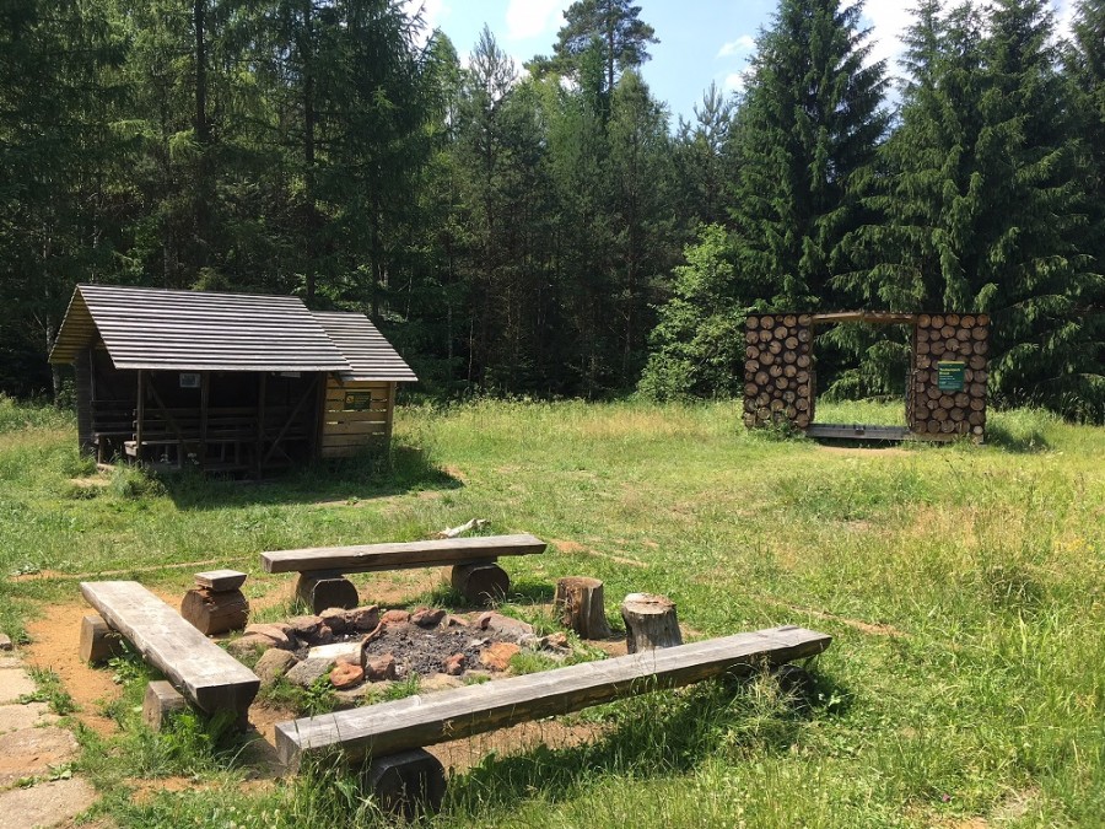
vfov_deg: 48.2
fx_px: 926
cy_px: 414
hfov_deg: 61.7
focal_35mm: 29
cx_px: 552
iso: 25
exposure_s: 1/718
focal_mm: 4.15
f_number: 2.2
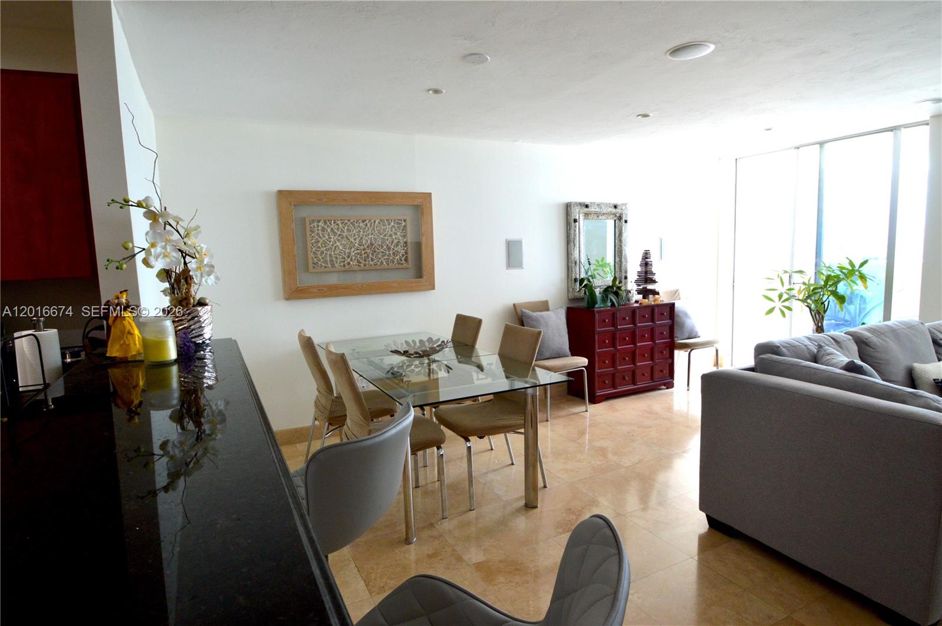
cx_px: 471
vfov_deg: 67.3
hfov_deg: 90.1
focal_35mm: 18
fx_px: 470
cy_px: 313
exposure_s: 1/60
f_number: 8
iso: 720
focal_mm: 12
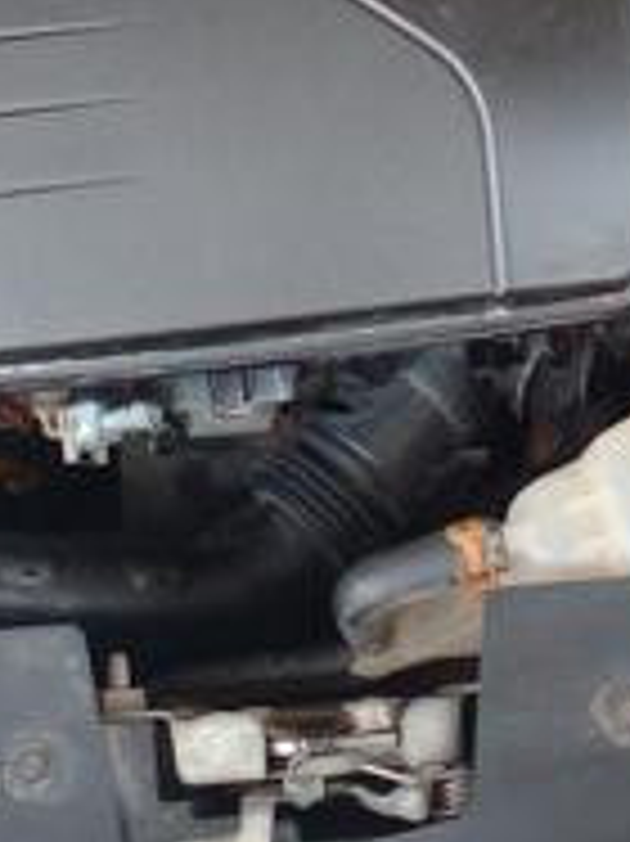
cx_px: 364
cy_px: -133
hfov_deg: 15.7
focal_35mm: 94
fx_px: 2284
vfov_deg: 19.8
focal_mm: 3.6
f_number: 1.9
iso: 64
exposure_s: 1/100
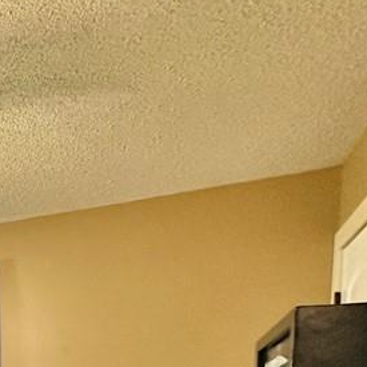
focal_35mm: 46
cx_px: -200
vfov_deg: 31.2
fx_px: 552
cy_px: 436
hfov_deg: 25.8
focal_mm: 2.22
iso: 320
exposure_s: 1/60
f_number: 2.2
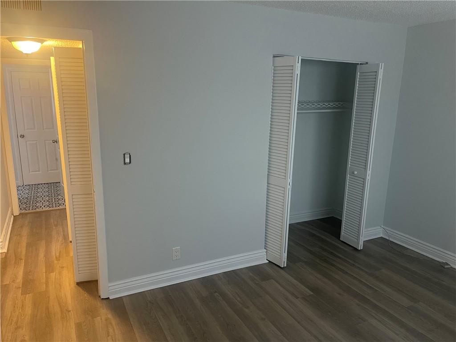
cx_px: 228
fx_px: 343
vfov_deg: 53.1
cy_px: 171
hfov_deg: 67.3
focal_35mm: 26
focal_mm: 5.1
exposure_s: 1/60
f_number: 1.6
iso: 320
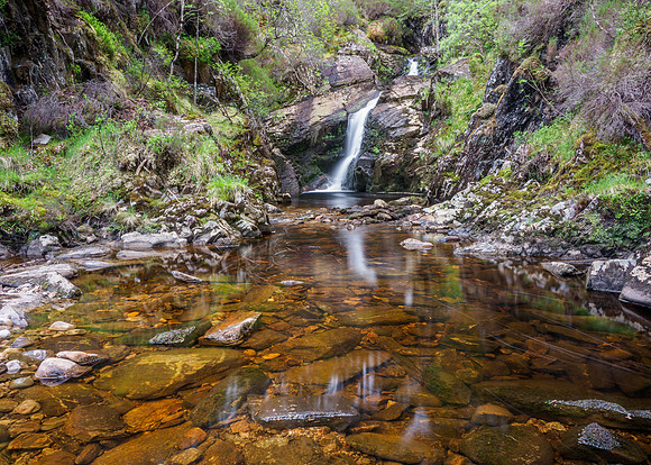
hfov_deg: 71.6
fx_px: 451
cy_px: 232
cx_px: 326
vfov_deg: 54.5
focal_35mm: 24
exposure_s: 10
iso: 200
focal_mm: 12
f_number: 7.1
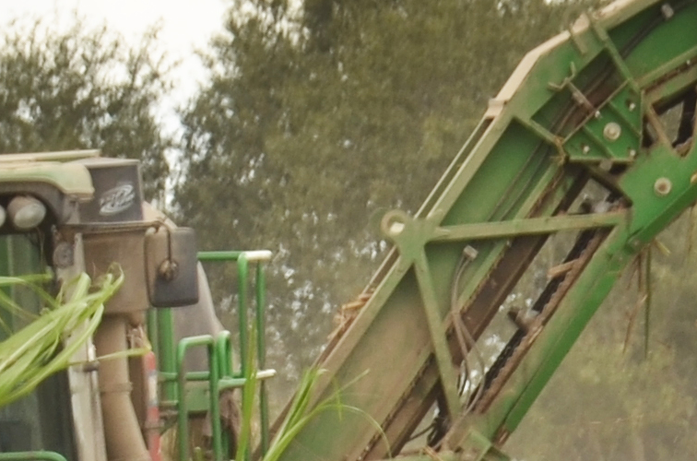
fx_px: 19839
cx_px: 436
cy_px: 787
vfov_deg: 1.3
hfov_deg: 2.0
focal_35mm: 1027
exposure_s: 1/100
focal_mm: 105
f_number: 8
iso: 100
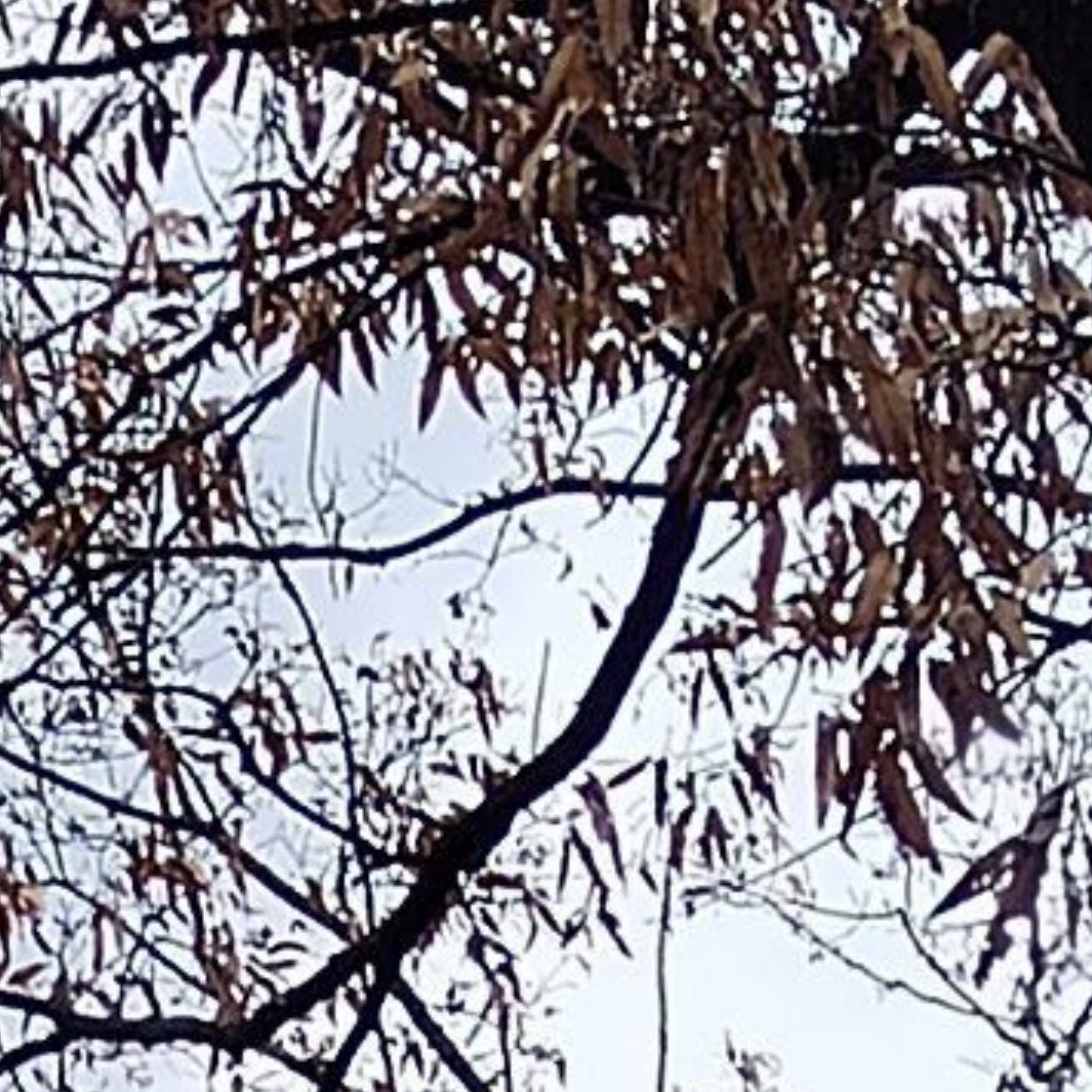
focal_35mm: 231
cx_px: -954
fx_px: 8244
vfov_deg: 6.7
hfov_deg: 7.3
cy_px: 3557
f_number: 1.8
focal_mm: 4.75
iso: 100
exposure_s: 1/556
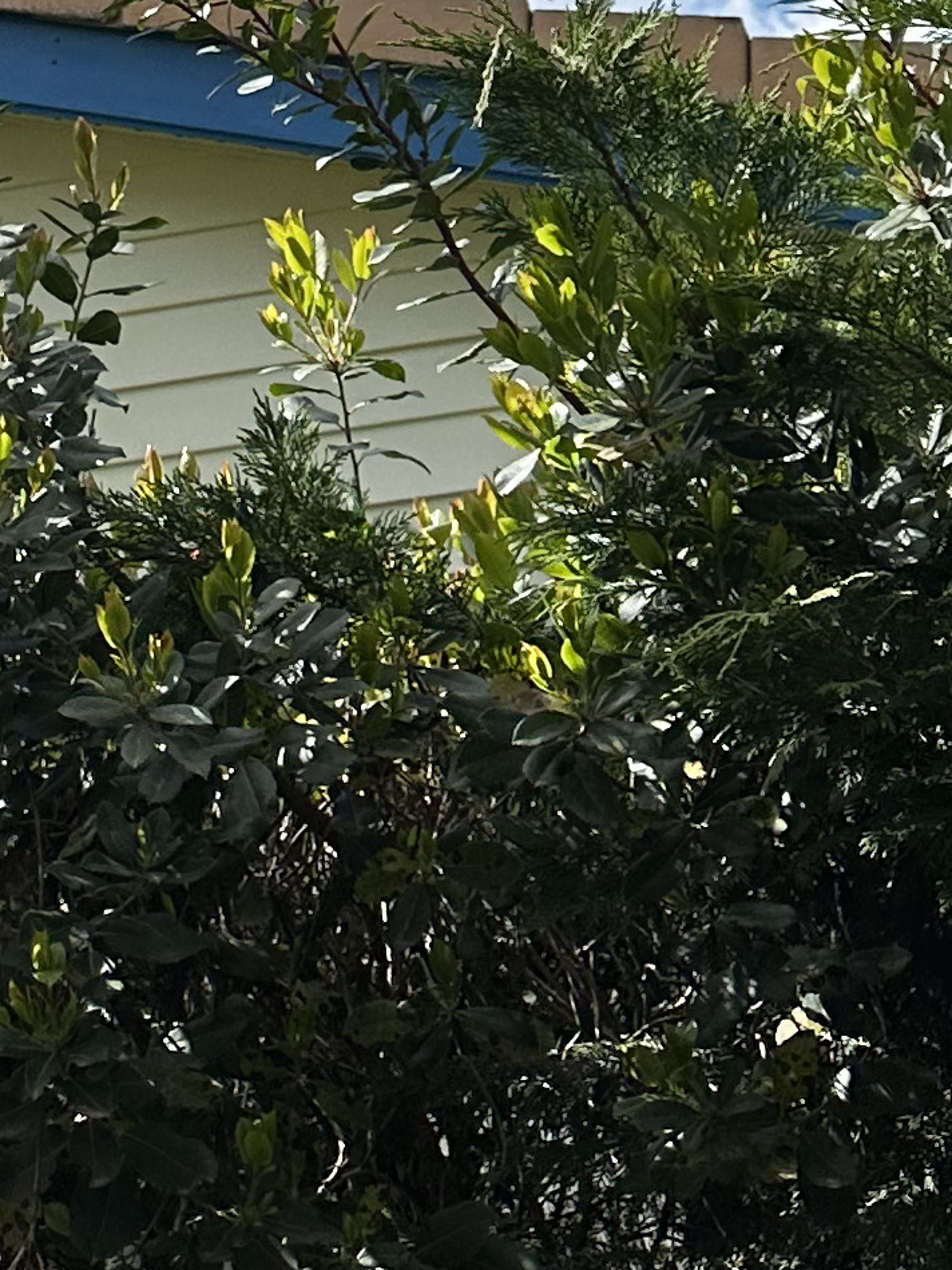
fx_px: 3739
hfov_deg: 14.2
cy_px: -830
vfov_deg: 16.8
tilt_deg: +29.9
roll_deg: +4.2
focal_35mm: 102
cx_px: -114
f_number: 1.78
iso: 80
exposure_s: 1/6623
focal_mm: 6.86
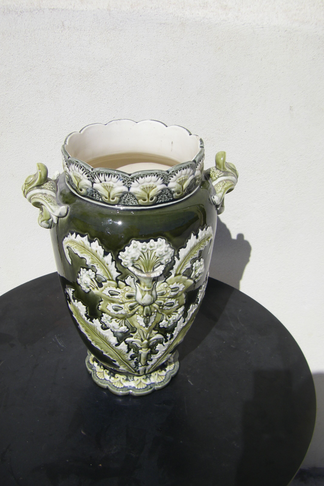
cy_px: 244
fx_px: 540
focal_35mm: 40
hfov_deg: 33.4
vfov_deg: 48.5
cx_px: 149
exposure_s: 1/400
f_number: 7
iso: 64
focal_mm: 6.3
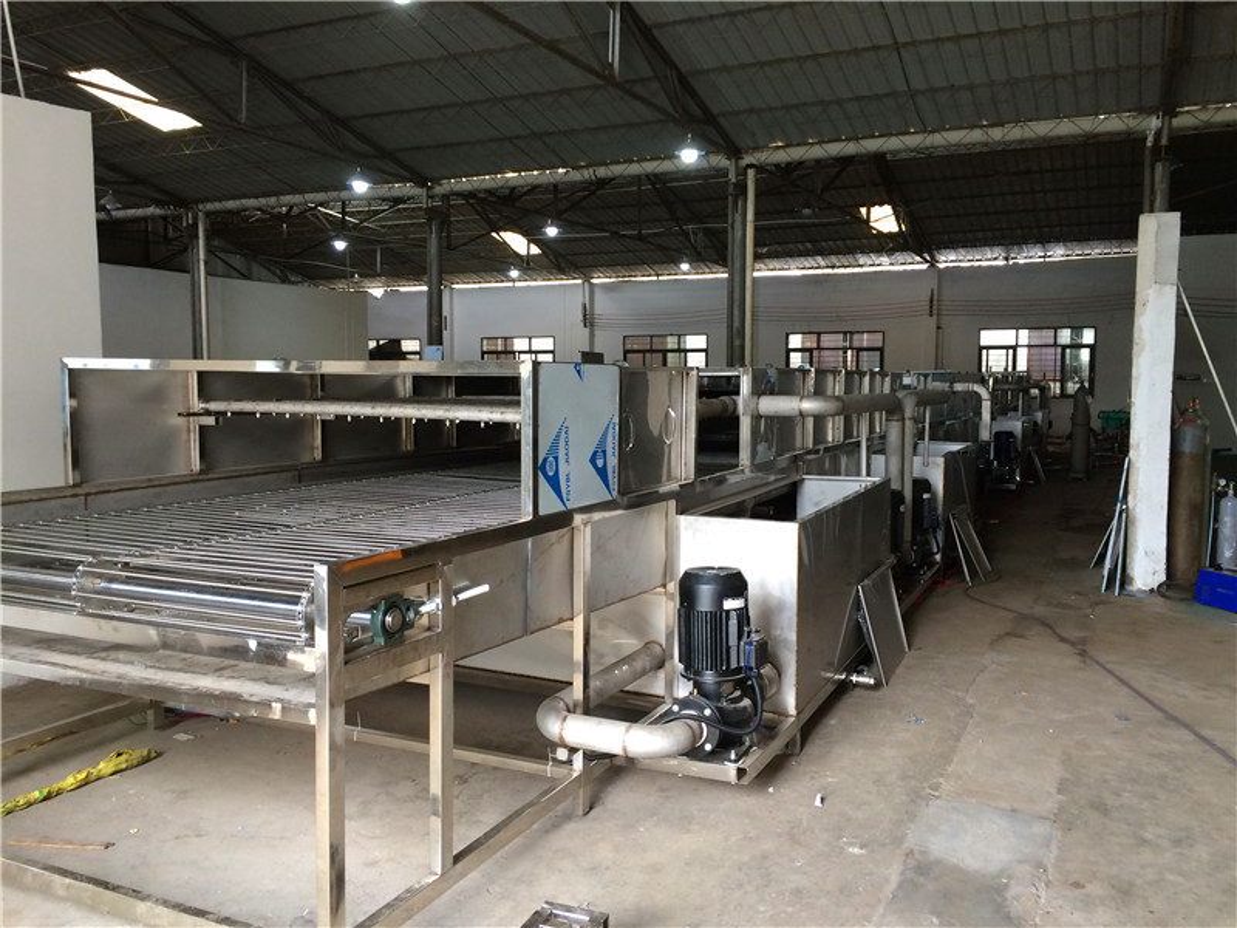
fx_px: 1036
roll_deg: -1.1
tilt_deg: -5.4
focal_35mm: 29
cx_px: 618
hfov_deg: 61.7
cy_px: 464
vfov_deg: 48.2
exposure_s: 1/30
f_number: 2.2
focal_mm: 4.15
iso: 40
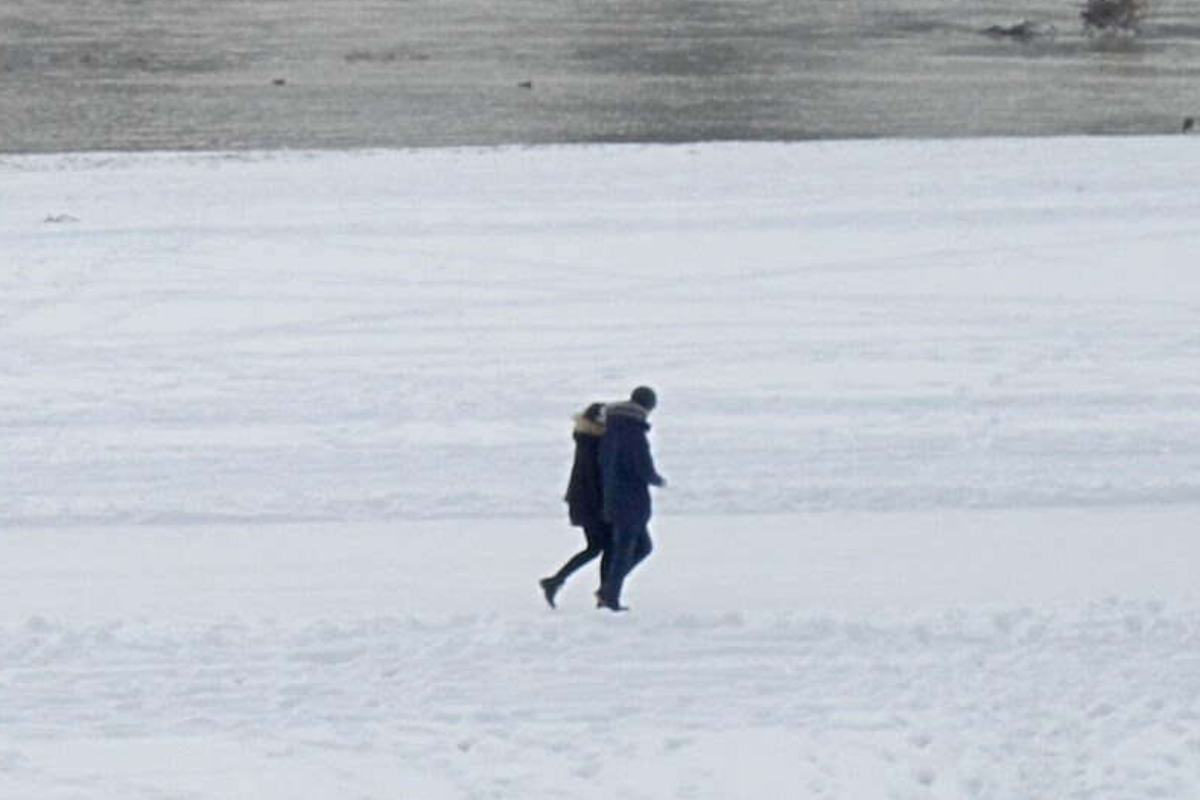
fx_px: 4866
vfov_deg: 9.2
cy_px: -233
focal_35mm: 146
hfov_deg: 13.7
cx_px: -236
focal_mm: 16.78
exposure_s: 1/800
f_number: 6.3
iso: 125
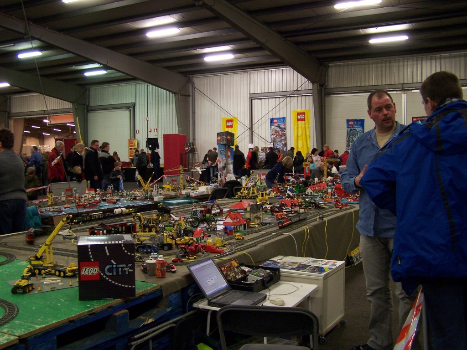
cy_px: 175
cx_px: 234
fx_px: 513
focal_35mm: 38
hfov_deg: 49.0
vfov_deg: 37.7
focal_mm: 6.3
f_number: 2.8
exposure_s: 1/8
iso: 140
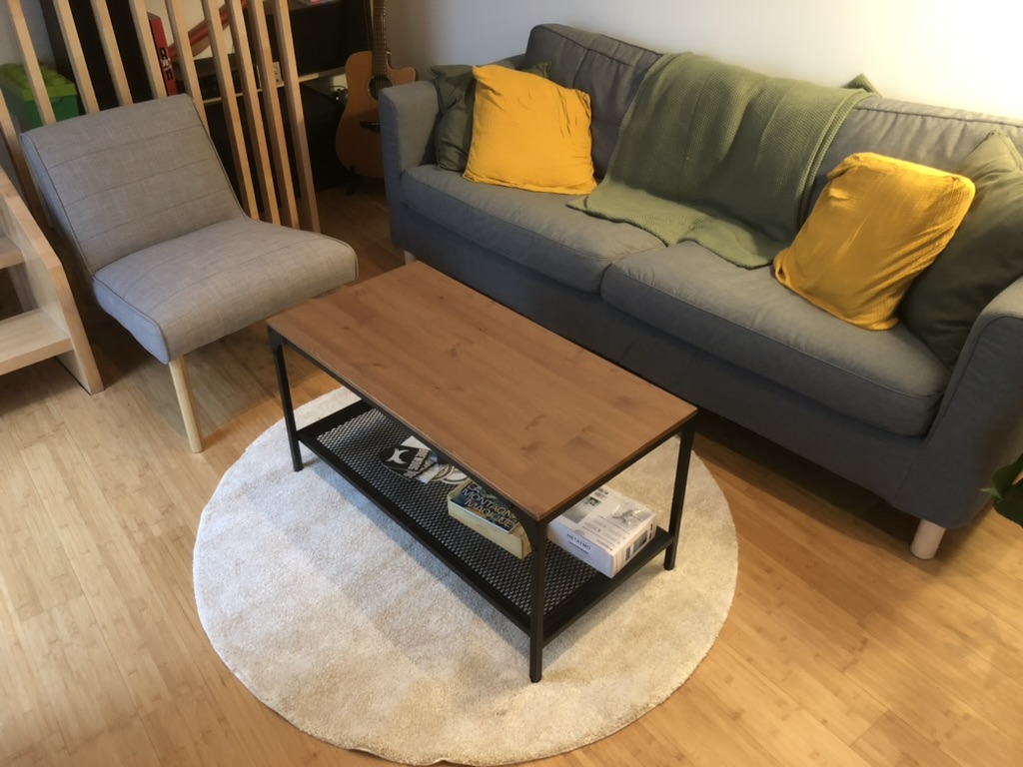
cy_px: 384
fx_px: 827
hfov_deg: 63.4
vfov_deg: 49.7
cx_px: 512
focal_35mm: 28
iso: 100
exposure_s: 1/9
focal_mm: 3.99
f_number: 1.8
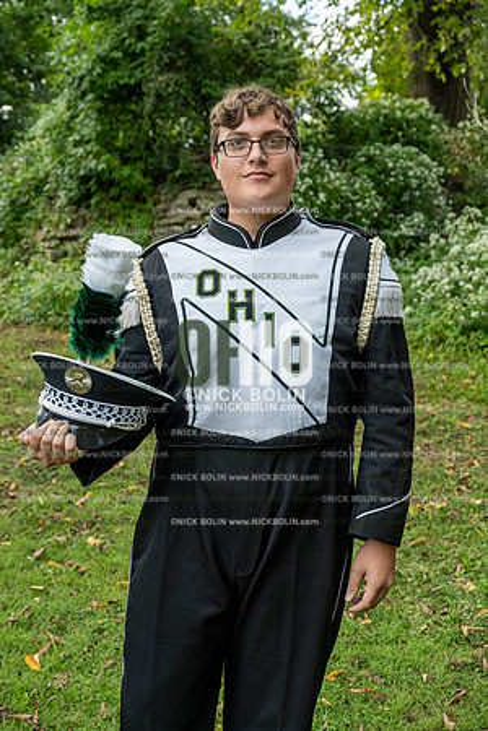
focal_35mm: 49
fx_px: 996
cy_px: 366
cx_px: 244
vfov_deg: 40.3
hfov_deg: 27.5
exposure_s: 1/640
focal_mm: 49
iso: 1000
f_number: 5.6
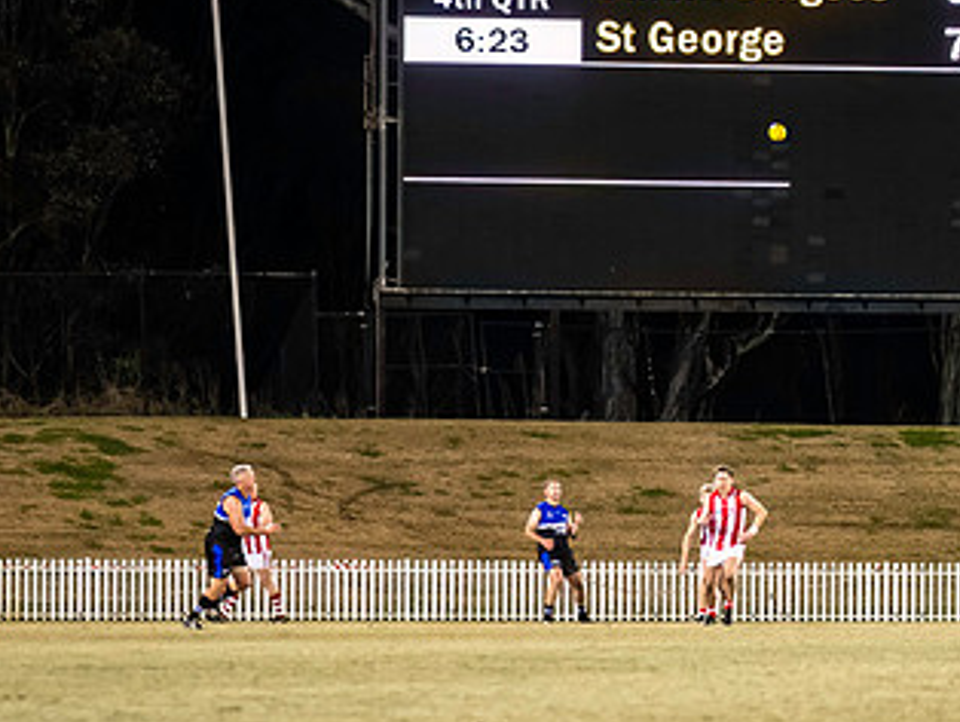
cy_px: 425
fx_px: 9464
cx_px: 706
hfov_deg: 5.8
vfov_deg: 4.4
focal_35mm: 341
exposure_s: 1/1250
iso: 3600
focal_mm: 170
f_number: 2.8
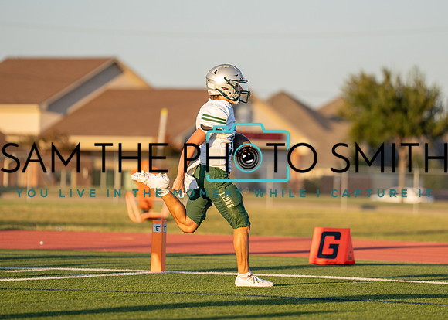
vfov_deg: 5.8
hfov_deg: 8.1
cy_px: 142
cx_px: 260
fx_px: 3166
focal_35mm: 249
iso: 400
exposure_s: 1/2500
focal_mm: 200
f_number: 2.8
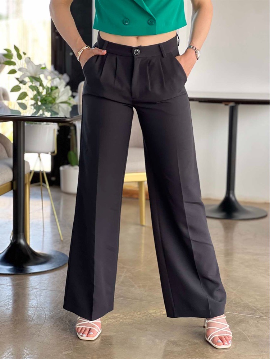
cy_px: 180
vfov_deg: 25.3
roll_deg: -1.3
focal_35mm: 77
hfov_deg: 19.2
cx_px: 135
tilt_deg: -8.8
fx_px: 800
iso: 100
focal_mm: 9
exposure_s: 1/121
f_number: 2.8
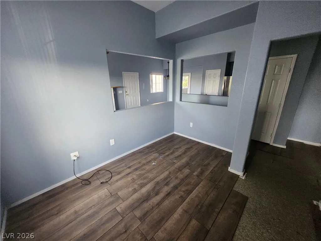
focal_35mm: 13
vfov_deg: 89.9
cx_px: 160
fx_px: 121
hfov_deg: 106.2
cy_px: 120
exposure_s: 1/60
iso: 400
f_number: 2.2
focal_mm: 1.74
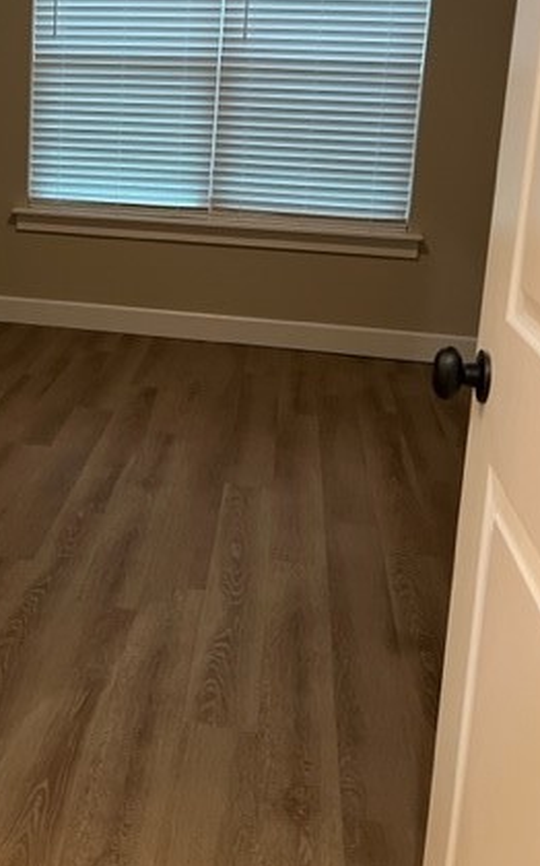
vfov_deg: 46.0
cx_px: 74
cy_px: 249
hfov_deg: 29.5
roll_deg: -1.3
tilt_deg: -10.3
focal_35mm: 42
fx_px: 990
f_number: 1.5
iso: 200
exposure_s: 1/60
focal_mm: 5.7
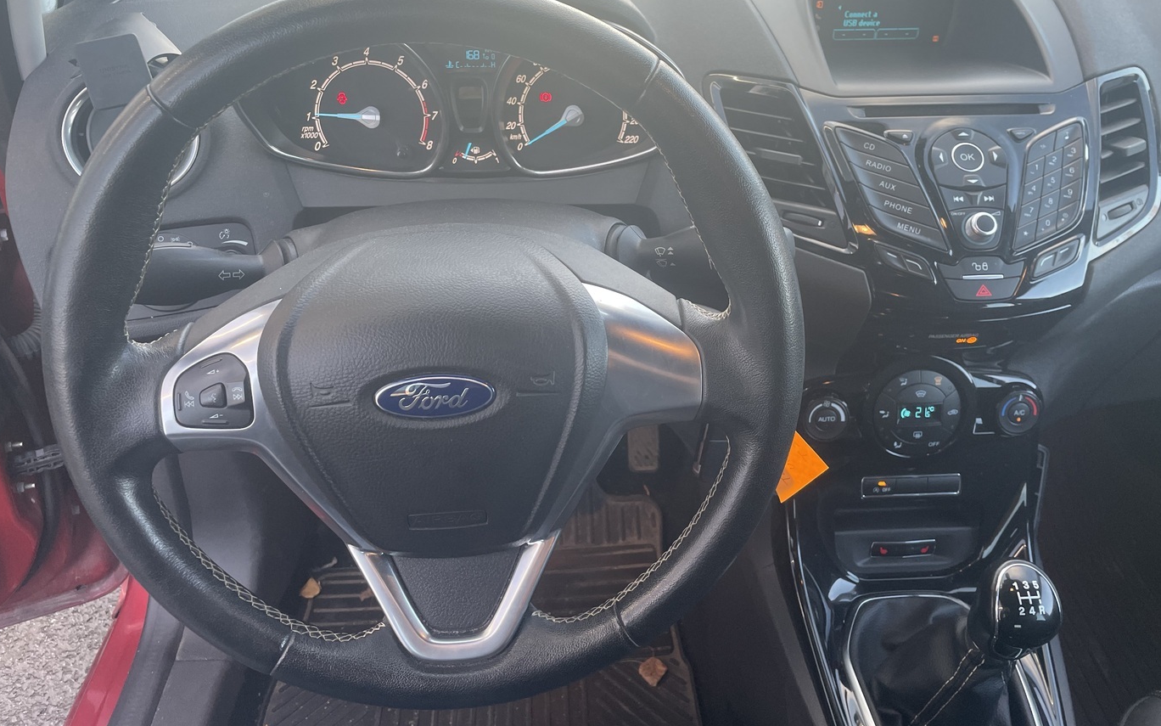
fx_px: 918
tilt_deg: -32.9
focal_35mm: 29
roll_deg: -0.9
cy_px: 329
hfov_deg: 64.6
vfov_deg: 43.1
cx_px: 602
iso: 125
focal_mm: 4.2
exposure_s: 1/112
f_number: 1.6
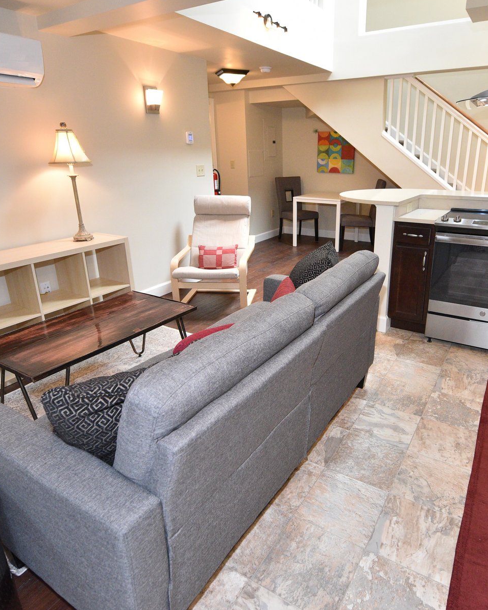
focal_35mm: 22
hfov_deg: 62.6
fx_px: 397
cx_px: 293
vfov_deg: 75.0
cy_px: 287
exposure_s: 1/250
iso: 2500
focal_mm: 14
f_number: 4
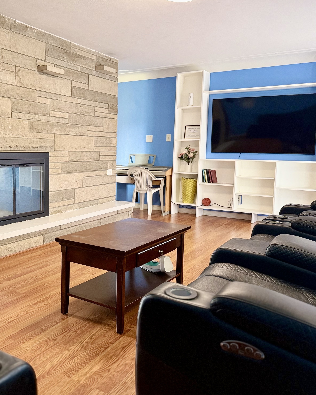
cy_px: 197
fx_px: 374
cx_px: 94
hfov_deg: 44.8
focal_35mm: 32
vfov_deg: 55.7
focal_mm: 6.76
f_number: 1.78
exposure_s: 1/60
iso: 400
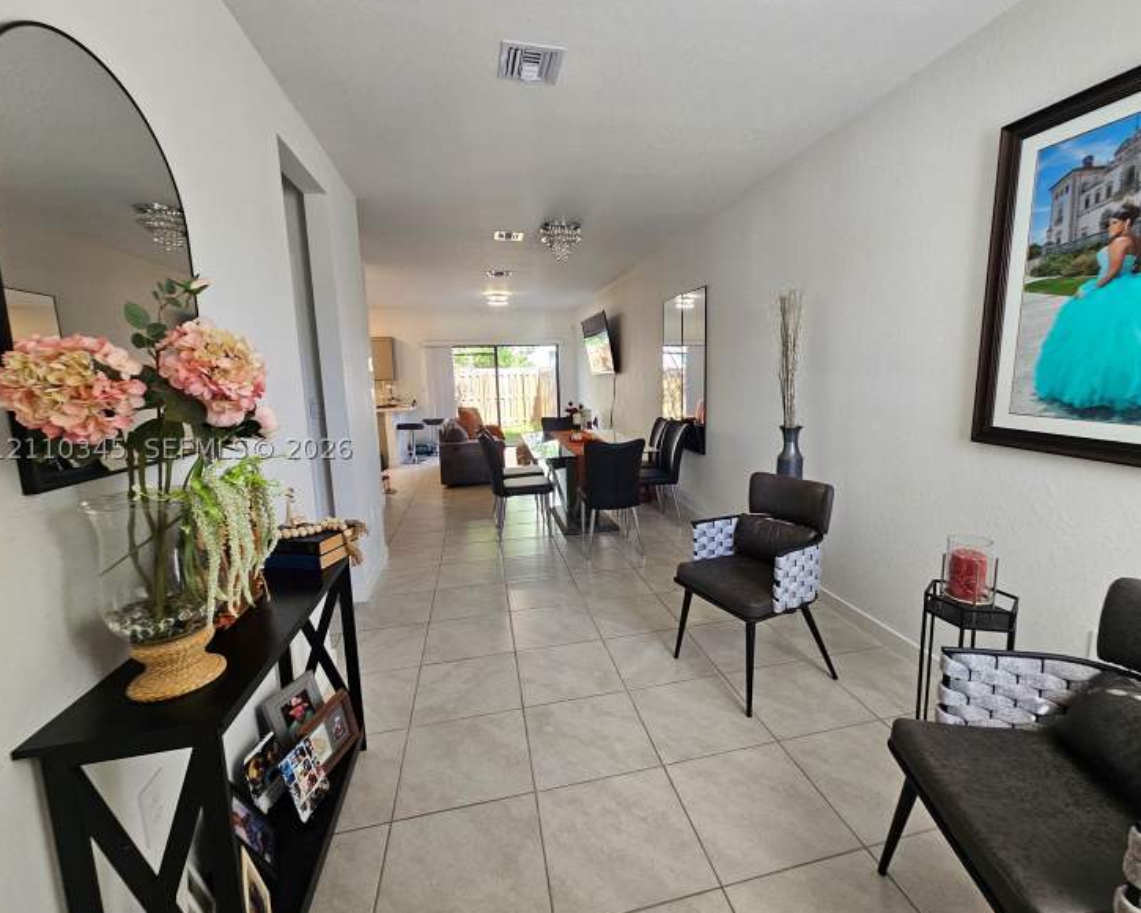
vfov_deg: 88.0
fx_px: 473
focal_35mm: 14
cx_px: 593
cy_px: 449
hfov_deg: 100.7
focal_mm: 2.2
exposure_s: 1/60
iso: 160
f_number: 2.2
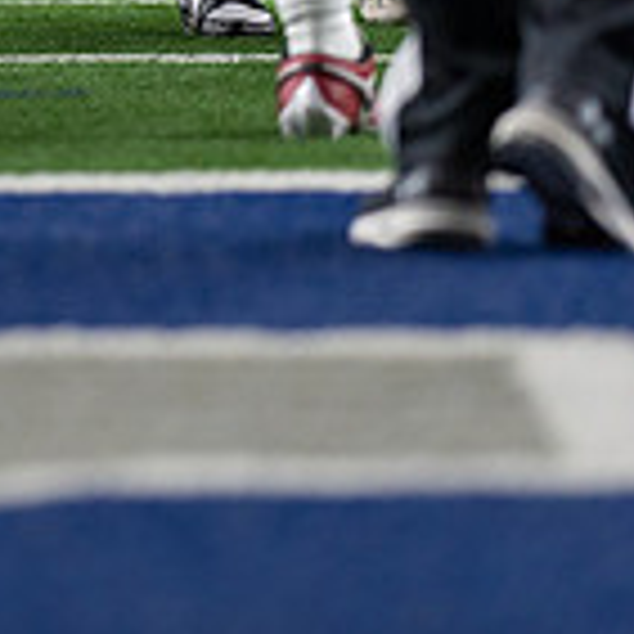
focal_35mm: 507
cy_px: -256
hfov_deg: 3.4
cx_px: -364
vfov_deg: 3.4
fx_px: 10506
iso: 800
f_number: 1.8
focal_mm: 135
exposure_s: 1/1250
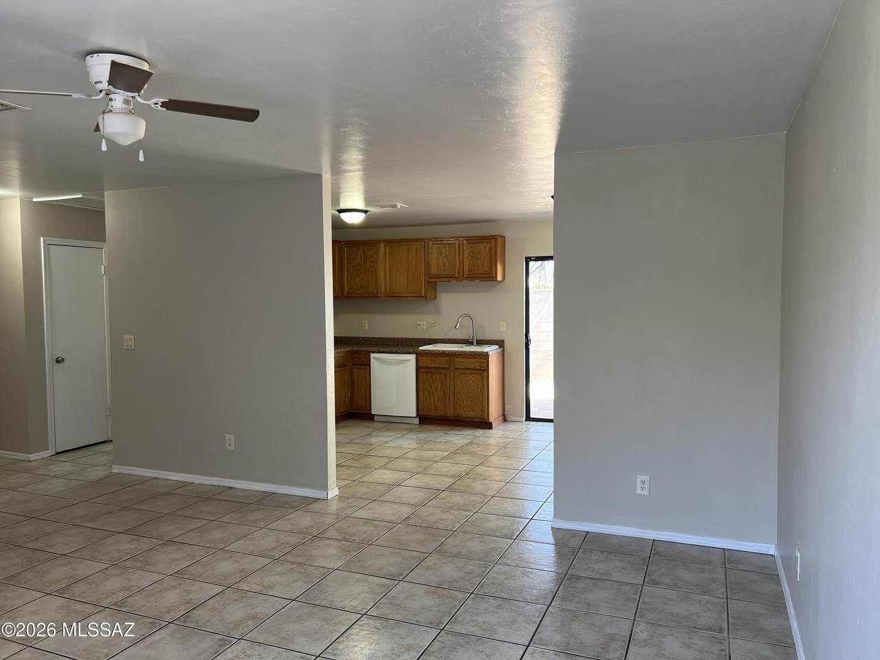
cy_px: 330
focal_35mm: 26
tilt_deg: -2.8
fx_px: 661
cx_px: 440
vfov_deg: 53.1
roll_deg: +0.6
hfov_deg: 67.3
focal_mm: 5.7
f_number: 1.5
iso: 64
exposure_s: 1/60
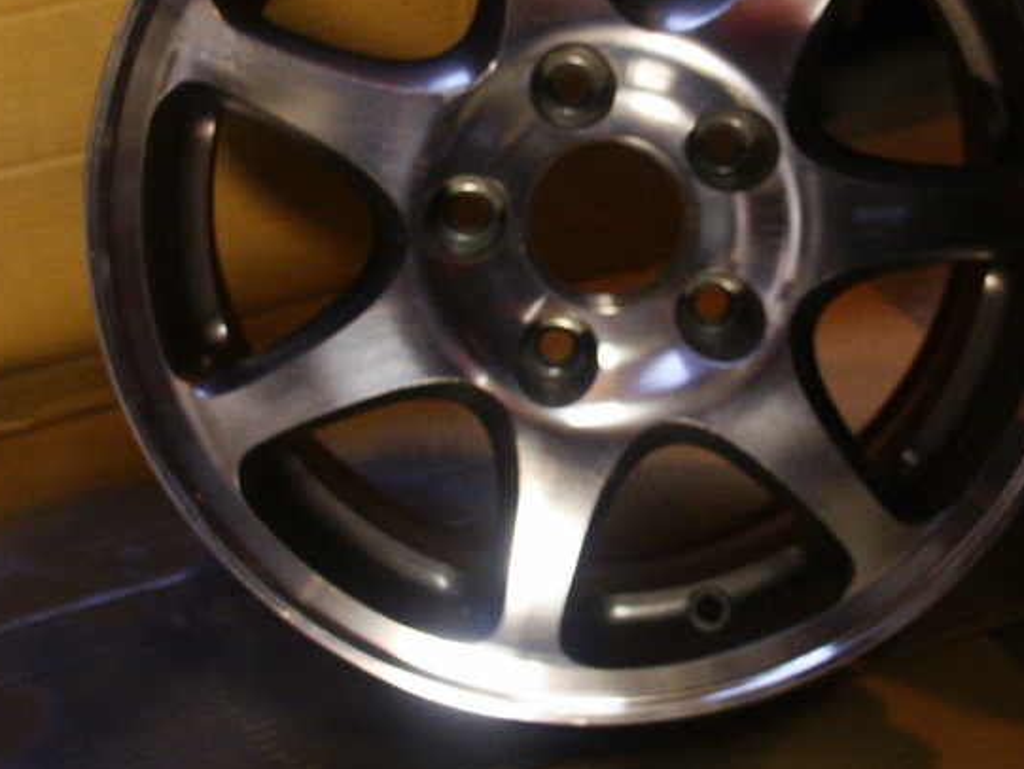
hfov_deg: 28.5
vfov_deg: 21.5
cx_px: 640
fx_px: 2012
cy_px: 256
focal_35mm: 68
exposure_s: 1/20
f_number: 3.5
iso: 200
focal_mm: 11.91
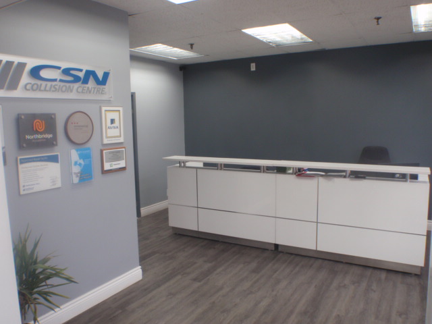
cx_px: 216
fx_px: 349
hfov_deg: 63.4
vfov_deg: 49.7
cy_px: 162
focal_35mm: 28
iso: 100
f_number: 3.5
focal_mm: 5
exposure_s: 1/30
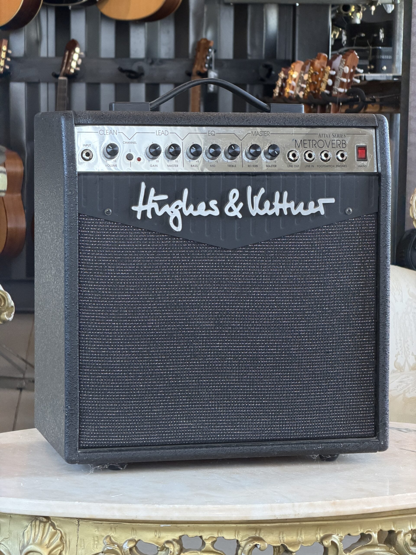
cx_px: 208
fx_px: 1602
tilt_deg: -5.9
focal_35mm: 100
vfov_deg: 19.6
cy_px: 278
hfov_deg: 14.8
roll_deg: -0.9
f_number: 2.8
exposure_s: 1/86
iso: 500
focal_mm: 16.89
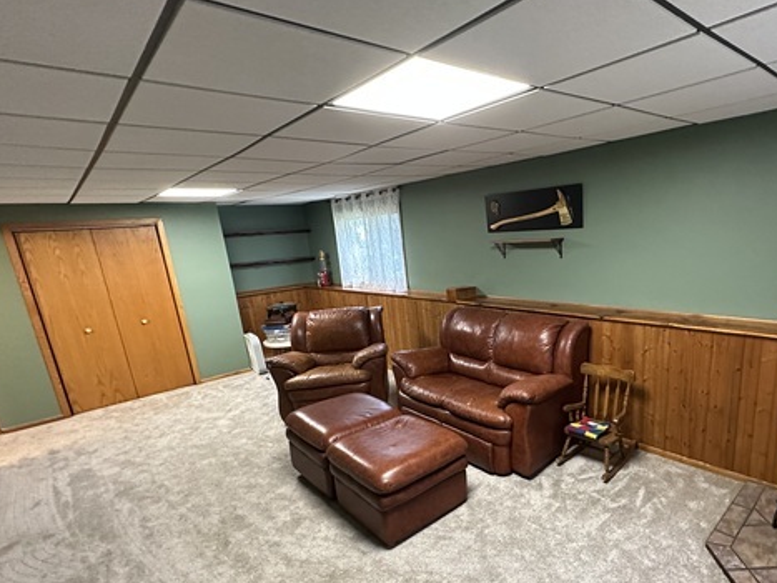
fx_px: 449
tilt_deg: -15.1
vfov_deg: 65.5
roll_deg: +4.0
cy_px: 343
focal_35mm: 20
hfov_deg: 80.6
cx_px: 475
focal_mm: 2.22
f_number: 2.2
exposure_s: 1/60
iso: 800
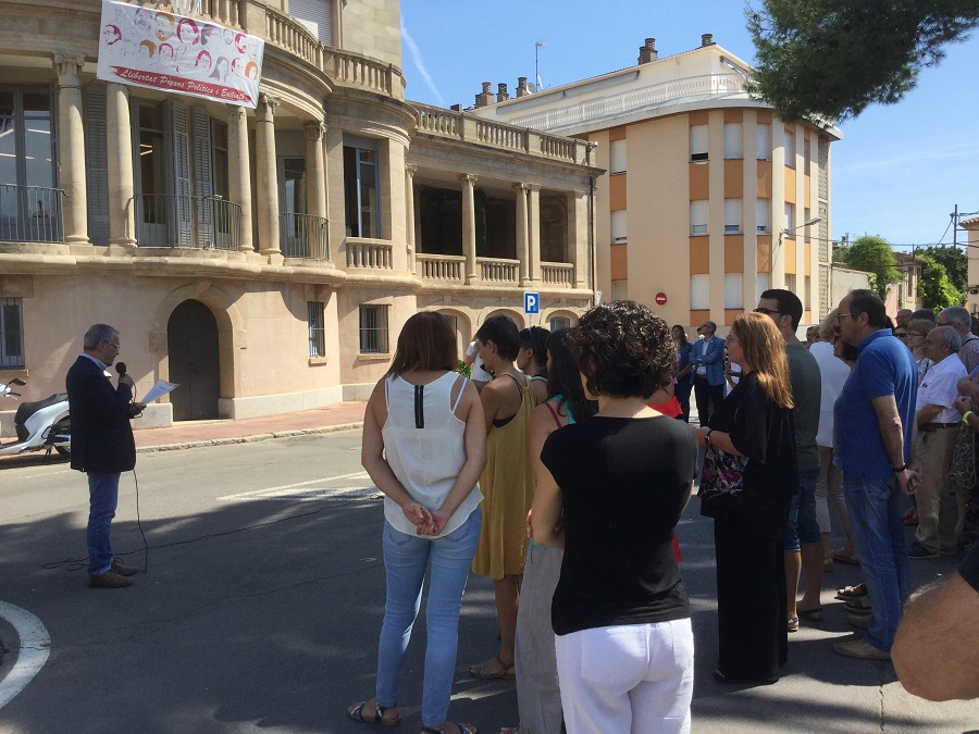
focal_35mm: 31
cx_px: 490
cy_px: 367
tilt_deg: -4.3
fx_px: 877
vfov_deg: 45.4
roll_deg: +0.0
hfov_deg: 58.4
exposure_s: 1/936
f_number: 2.4
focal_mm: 3.3
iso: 25
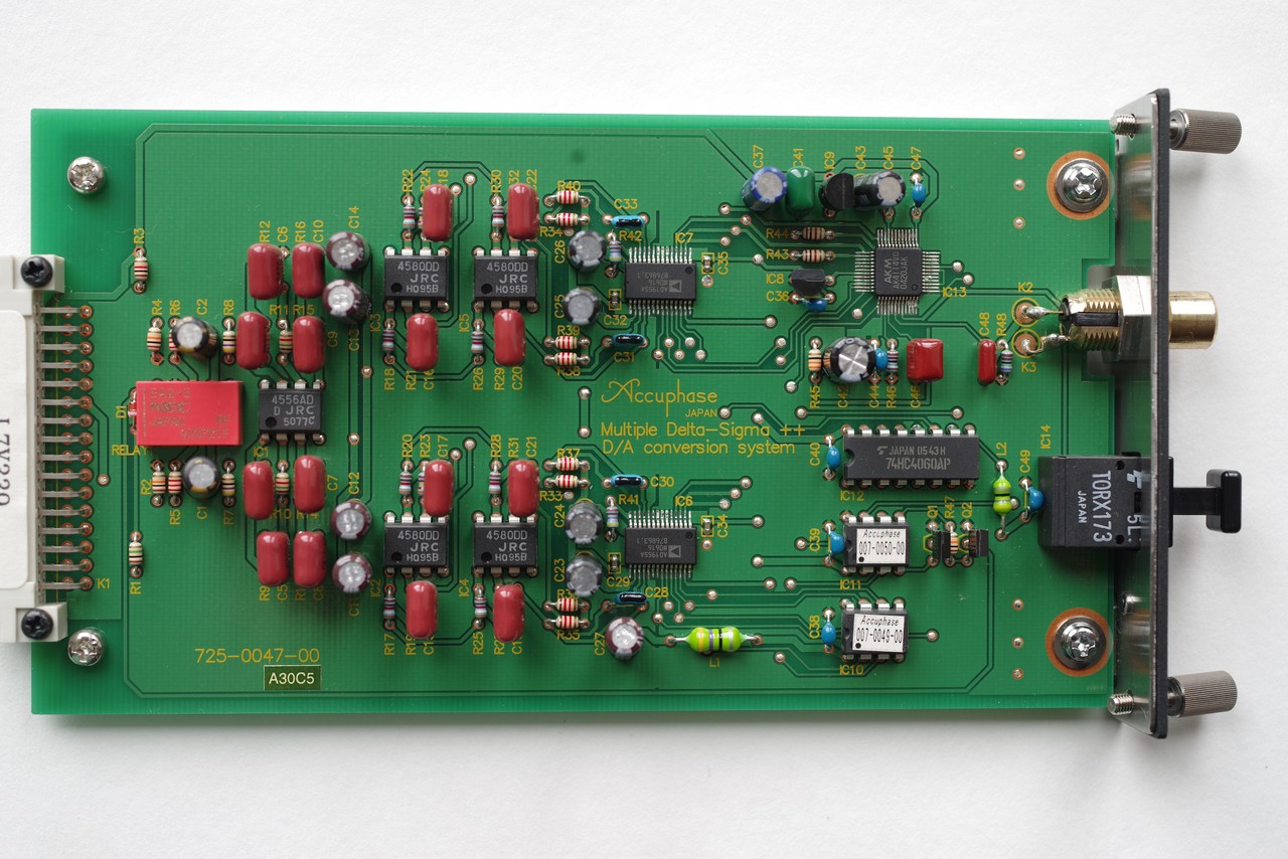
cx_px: 644
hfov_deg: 39.6
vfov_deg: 27.0
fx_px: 1789
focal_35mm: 50
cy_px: 430
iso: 100
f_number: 6.3
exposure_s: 1/10
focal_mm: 50
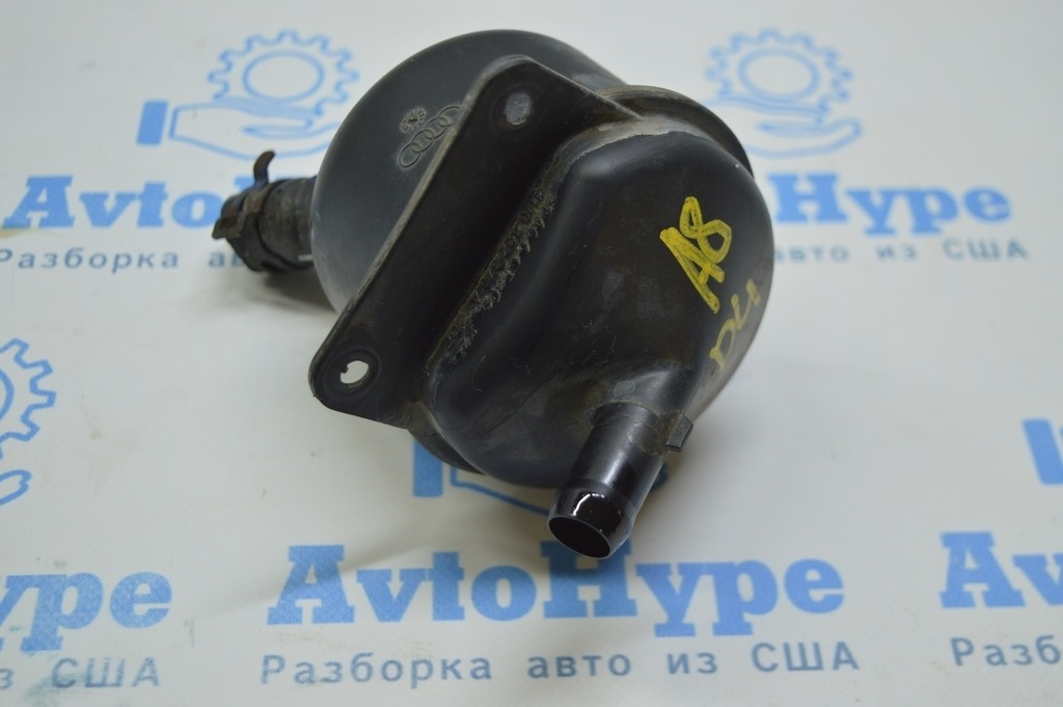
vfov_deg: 25.7
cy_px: 354
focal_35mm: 52
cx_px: 532
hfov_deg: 37.9
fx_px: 1549
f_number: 4.5
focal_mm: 35
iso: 400
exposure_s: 1/60
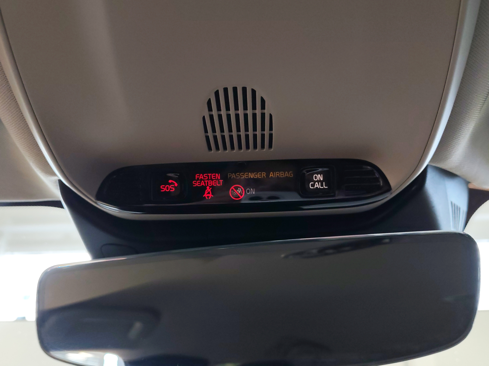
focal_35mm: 33
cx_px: 244
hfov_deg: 55.4
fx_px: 466
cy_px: 183
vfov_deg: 42.9
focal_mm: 6.12
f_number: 1.9
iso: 640
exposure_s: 1/100
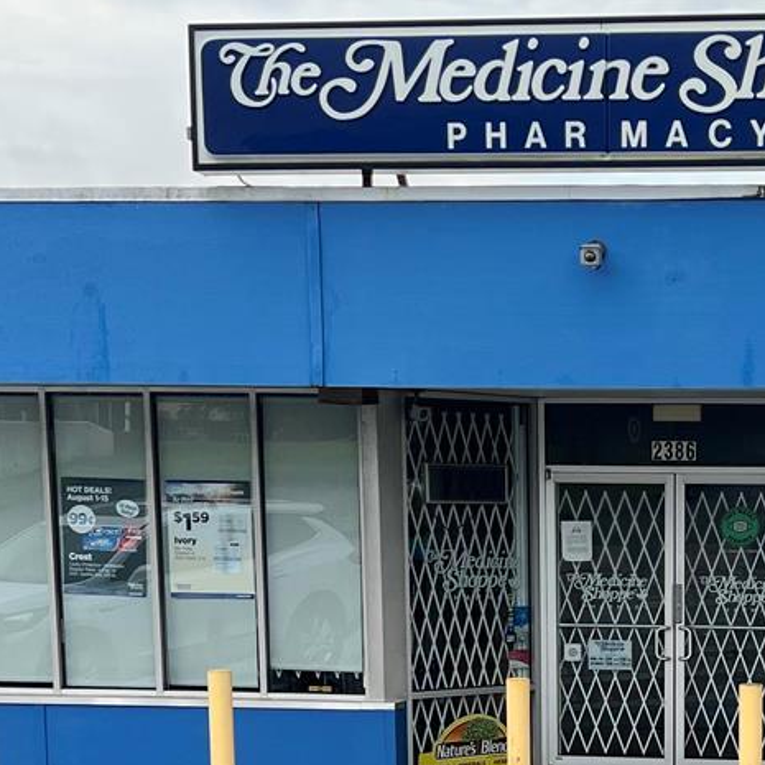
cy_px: 763
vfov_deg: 21.2
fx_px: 1975
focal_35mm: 79
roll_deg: -0.3
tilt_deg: -9.2
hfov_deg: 21.3
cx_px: 730
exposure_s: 1/808
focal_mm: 5.7
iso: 50
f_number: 1.5
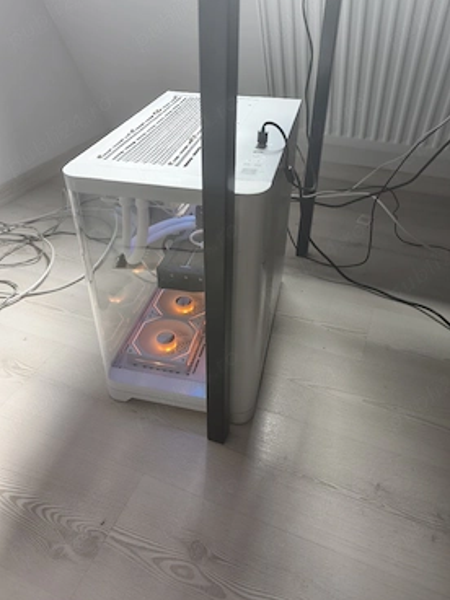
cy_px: 282
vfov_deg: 69.3
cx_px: 218
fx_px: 433
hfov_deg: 54.9
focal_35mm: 25
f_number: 1.65
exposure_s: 1/50.3
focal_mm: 6.14
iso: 200
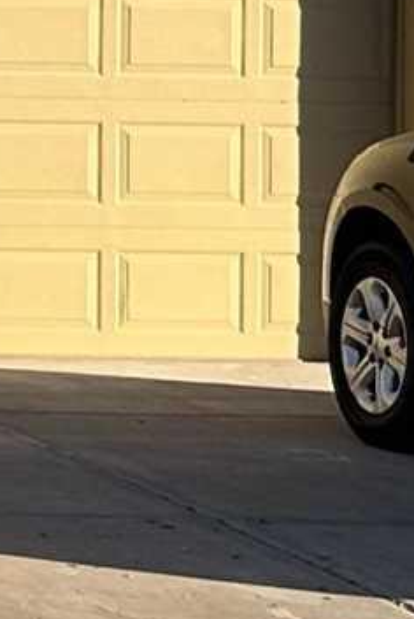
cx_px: -1123
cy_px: -56
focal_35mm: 235
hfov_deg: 5.3
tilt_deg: +1.2
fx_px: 4046
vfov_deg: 8.7
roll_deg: +0.4
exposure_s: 1/3077
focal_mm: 5.7
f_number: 1.5
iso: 50
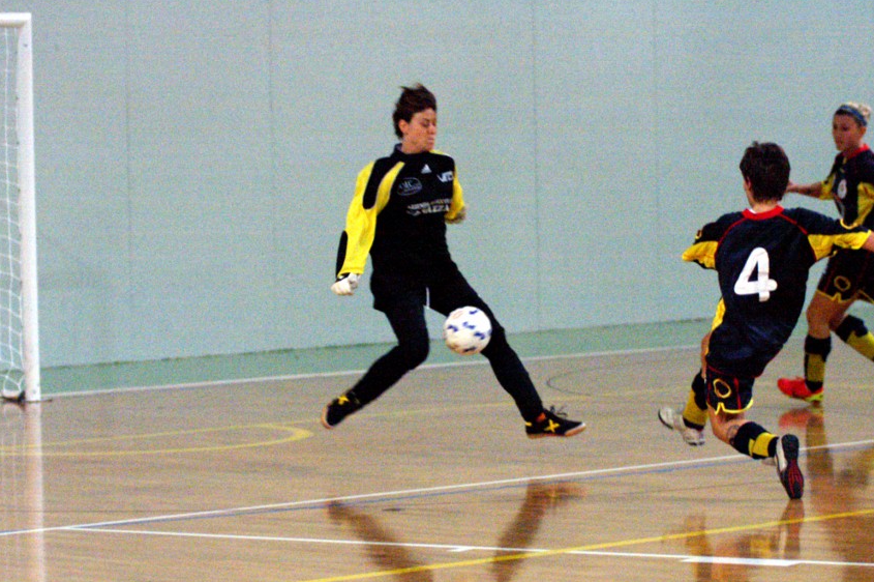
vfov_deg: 8.6
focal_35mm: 159
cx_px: 468
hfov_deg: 12.9
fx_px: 3857
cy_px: 336
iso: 3200
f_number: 2.8
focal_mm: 70
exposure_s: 1/500
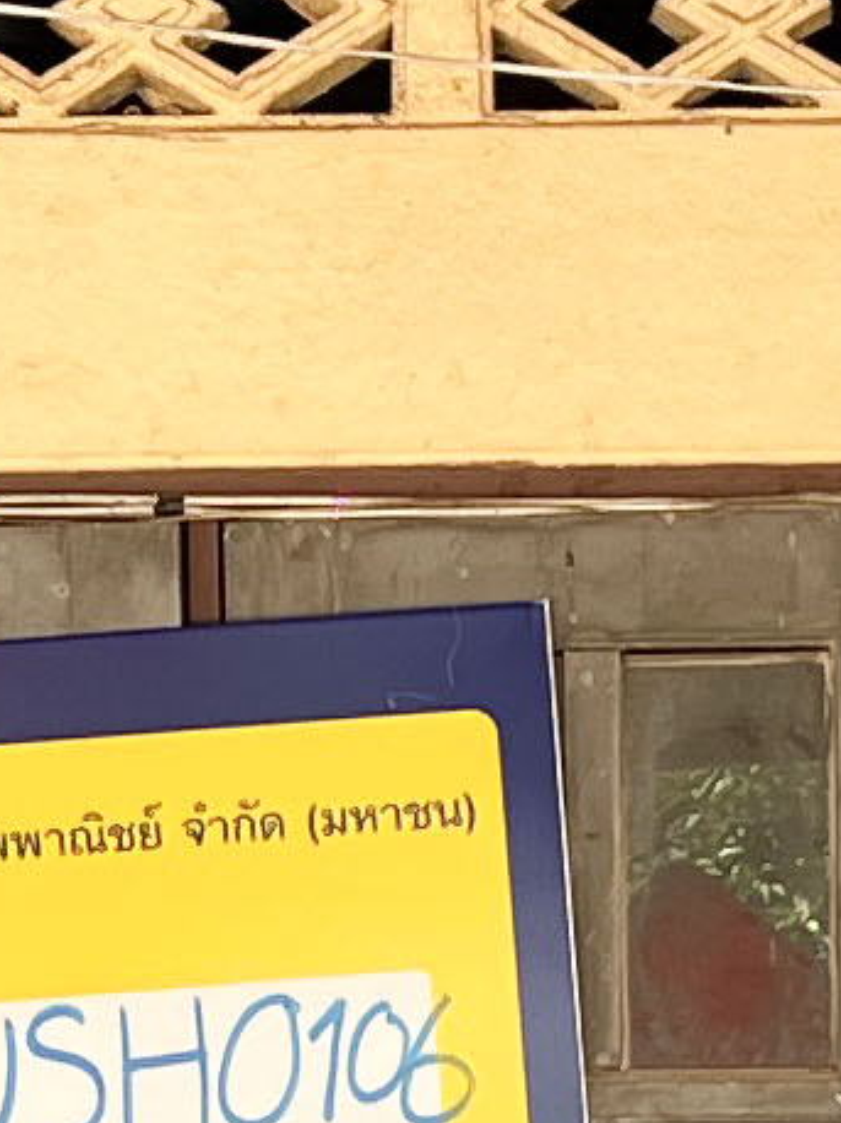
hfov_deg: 6.5
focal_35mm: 229
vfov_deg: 8.5
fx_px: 7425
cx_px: 593
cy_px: 1640
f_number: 1.5
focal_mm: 5.7
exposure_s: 1/121
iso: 32
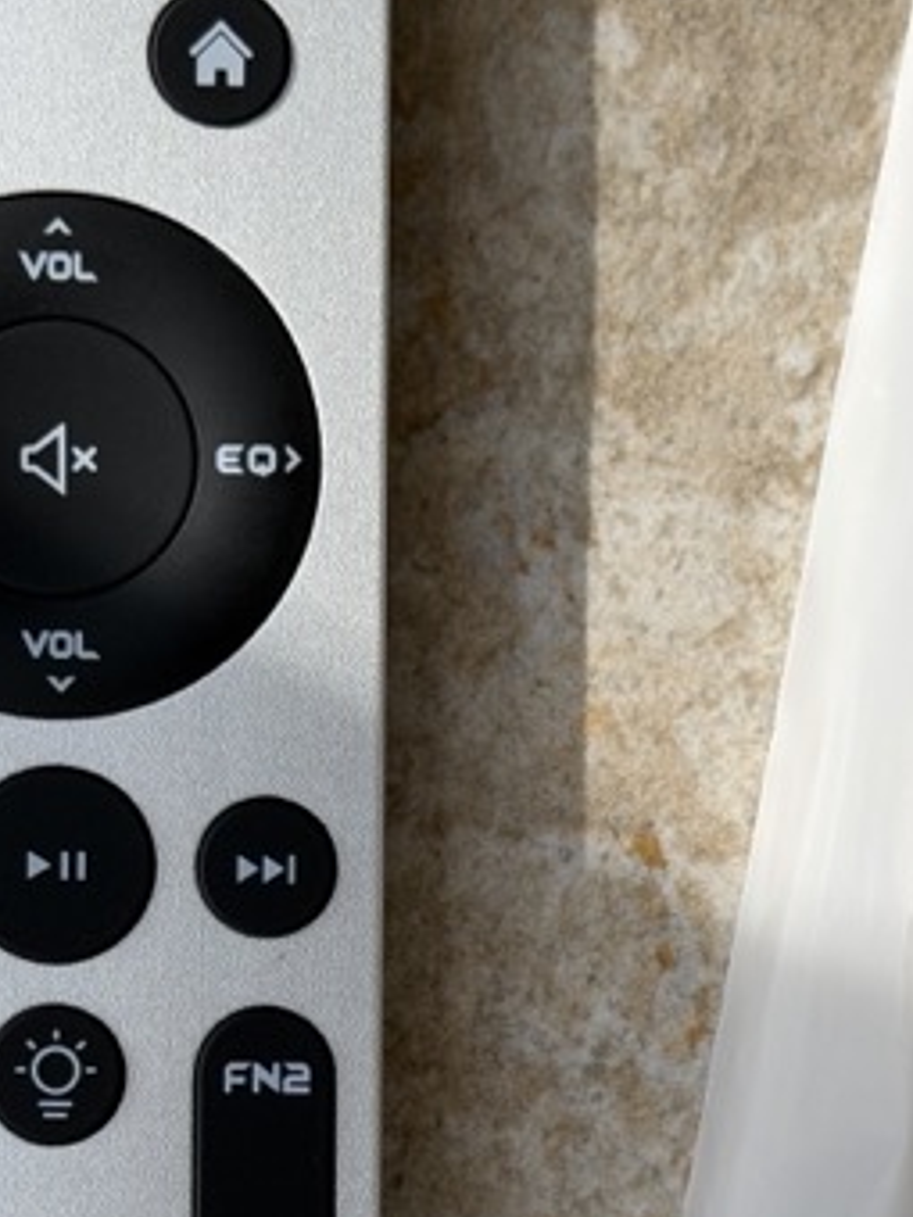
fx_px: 3974
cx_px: 372
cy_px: 1042
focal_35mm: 113
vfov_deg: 17.2
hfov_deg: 13.1
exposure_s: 1/1429
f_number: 1.78
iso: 64
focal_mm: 6.76
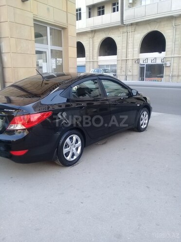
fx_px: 216
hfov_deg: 45.4
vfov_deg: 58.4
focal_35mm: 31
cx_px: 90
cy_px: 121
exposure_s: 1/140
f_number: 2.2
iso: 50
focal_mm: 3.3
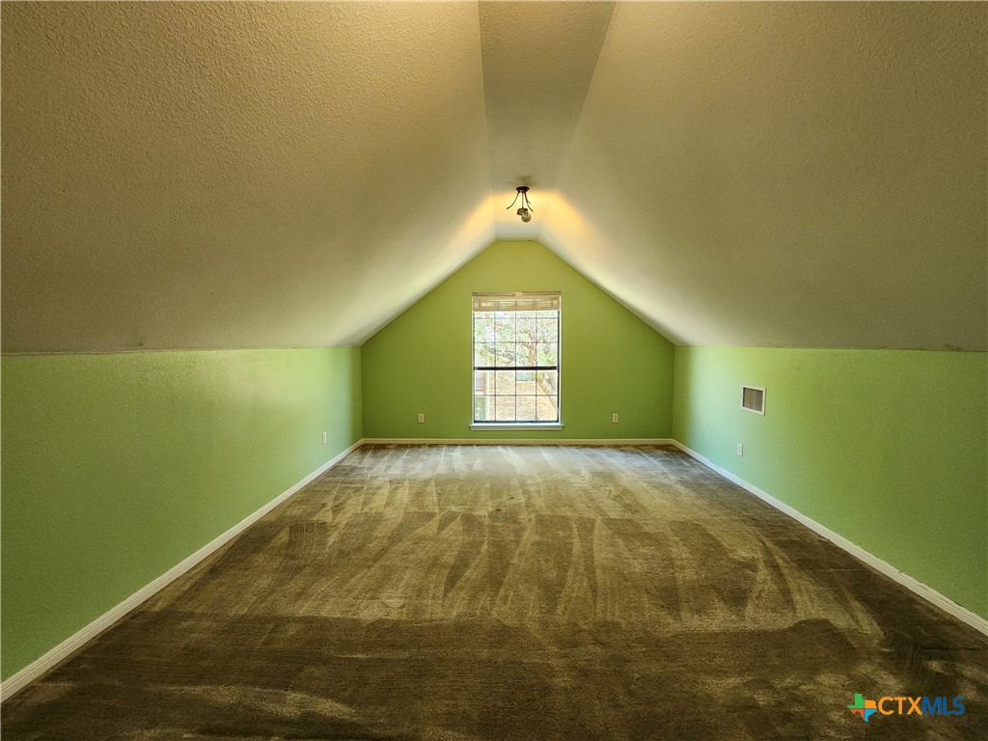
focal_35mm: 13
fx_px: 371
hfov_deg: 106.2
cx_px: 494
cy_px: 370
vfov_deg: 89.9
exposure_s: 1/60
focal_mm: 2.2
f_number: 2.2
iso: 320
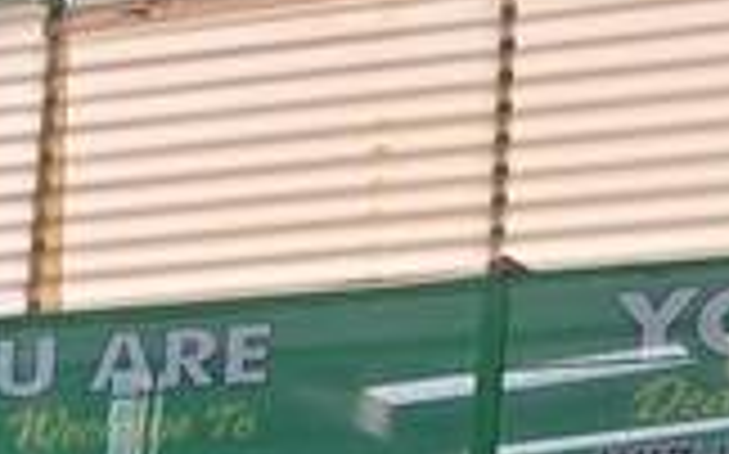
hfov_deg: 9.5
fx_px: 3713
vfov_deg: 6.0
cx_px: -1228
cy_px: 1715
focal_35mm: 187
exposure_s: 1/153
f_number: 1.8
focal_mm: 5.23
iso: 50
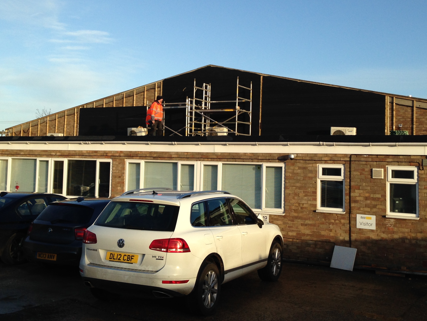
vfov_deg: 31.4
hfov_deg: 41.2
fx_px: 567
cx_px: 210
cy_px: 132
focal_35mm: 46
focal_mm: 4.12
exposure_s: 1/873
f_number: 2.4
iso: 50
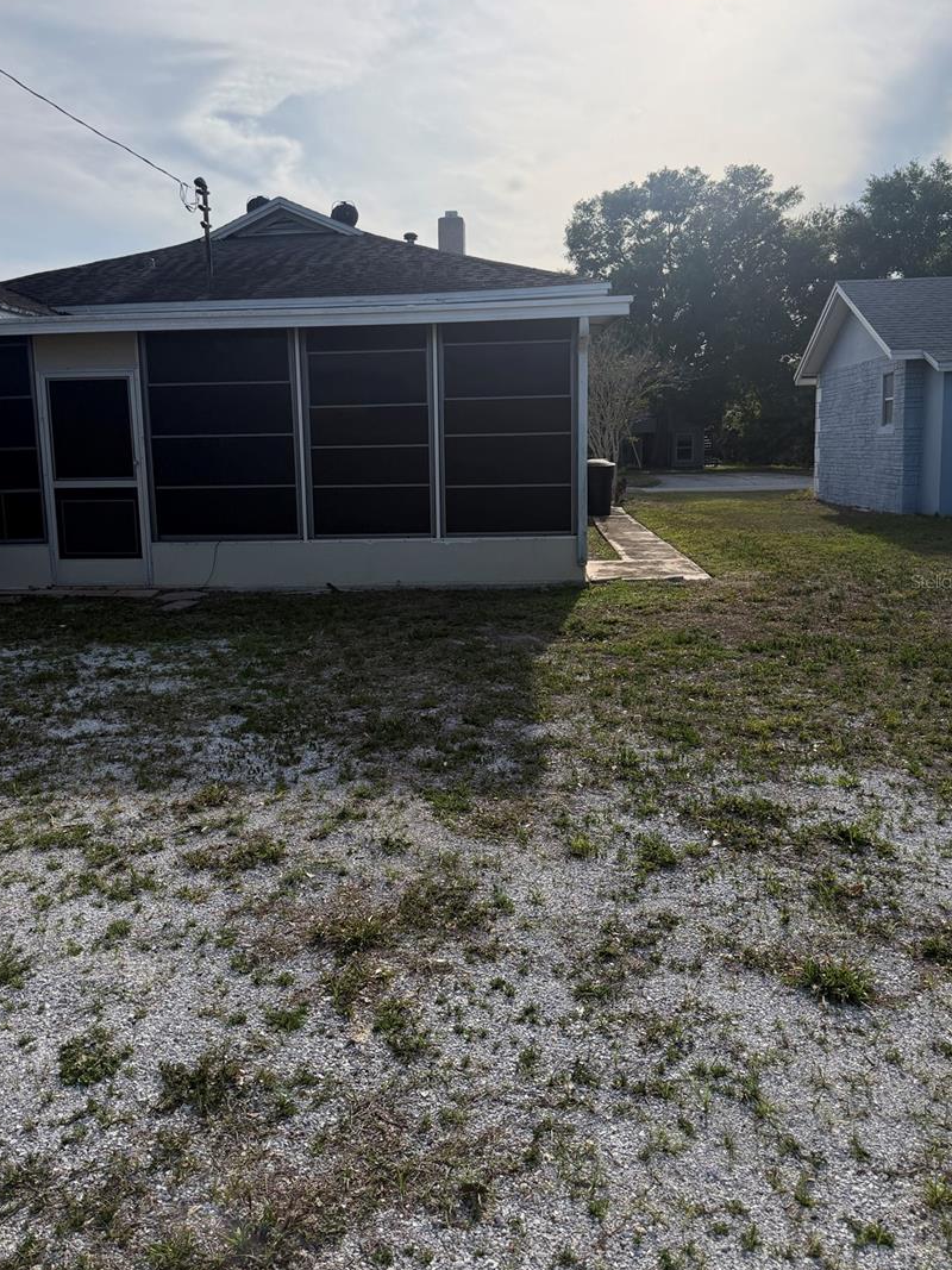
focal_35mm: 27
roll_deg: +1.1
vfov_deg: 65.2
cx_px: 459
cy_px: 581
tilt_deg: -7.9
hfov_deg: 51.3
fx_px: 990
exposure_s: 1/6711
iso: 100
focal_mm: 6.76
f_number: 1.78
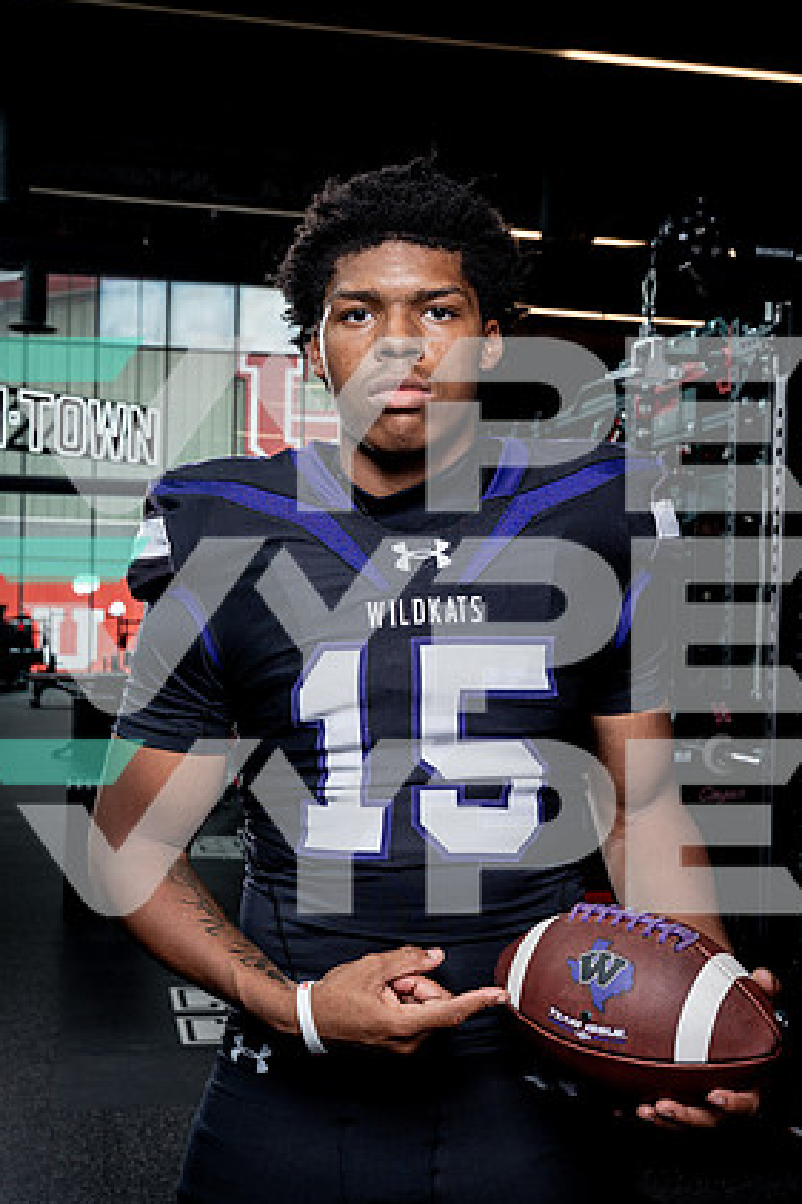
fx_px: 1605
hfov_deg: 28.1
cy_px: 628
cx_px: 400
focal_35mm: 48
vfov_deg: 41.1
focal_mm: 45
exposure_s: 1/250
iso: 640
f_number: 8
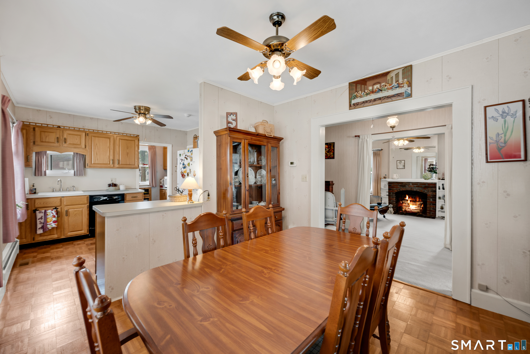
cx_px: 265
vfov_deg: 81.2
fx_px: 206
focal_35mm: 14
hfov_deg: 104.3
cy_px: 177
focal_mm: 14
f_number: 8
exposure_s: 1/320
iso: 200
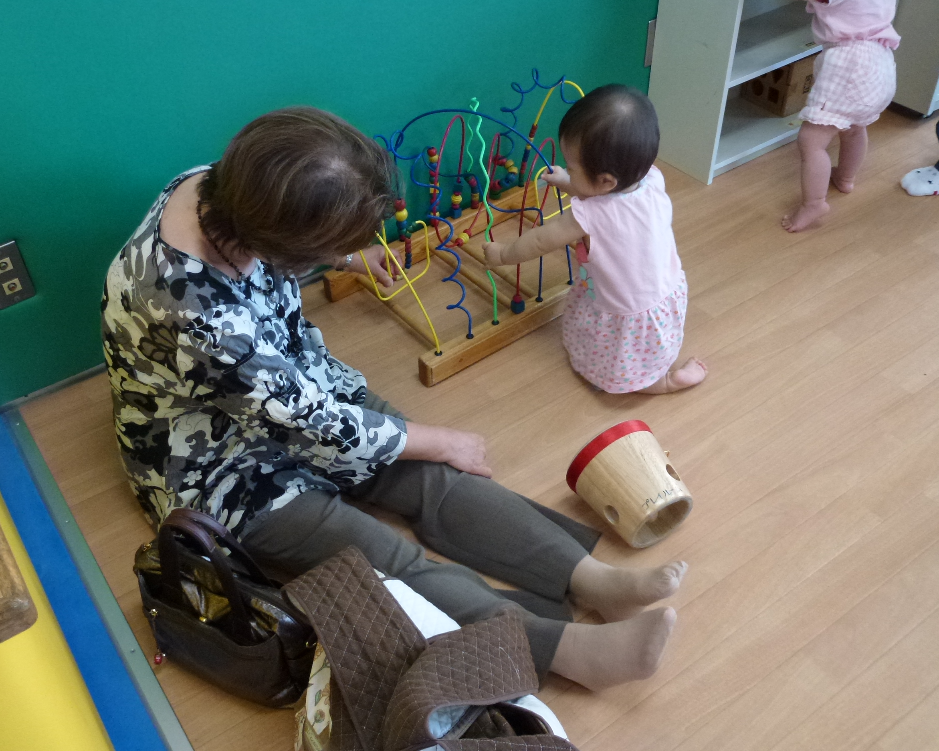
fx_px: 889
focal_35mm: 32
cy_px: 370
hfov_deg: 55.6
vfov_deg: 45.8
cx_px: 427
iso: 400
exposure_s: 1/50
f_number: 3.5
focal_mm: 5.4
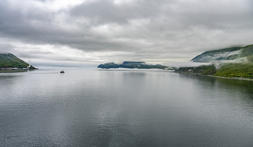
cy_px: 71
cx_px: 127
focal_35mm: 26
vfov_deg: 46.0
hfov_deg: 72.1
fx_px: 174
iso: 125
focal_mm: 24
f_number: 8
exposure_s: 1/125
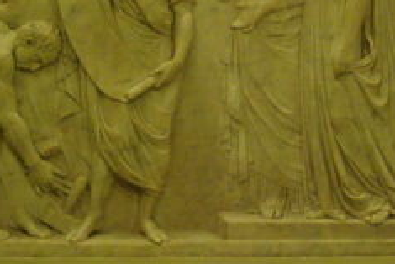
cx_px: 215
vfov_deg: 13.7
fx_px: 1088
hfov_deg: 20.6
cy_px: 38
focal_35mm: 99
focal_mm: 31
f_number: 4
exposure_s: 1/40
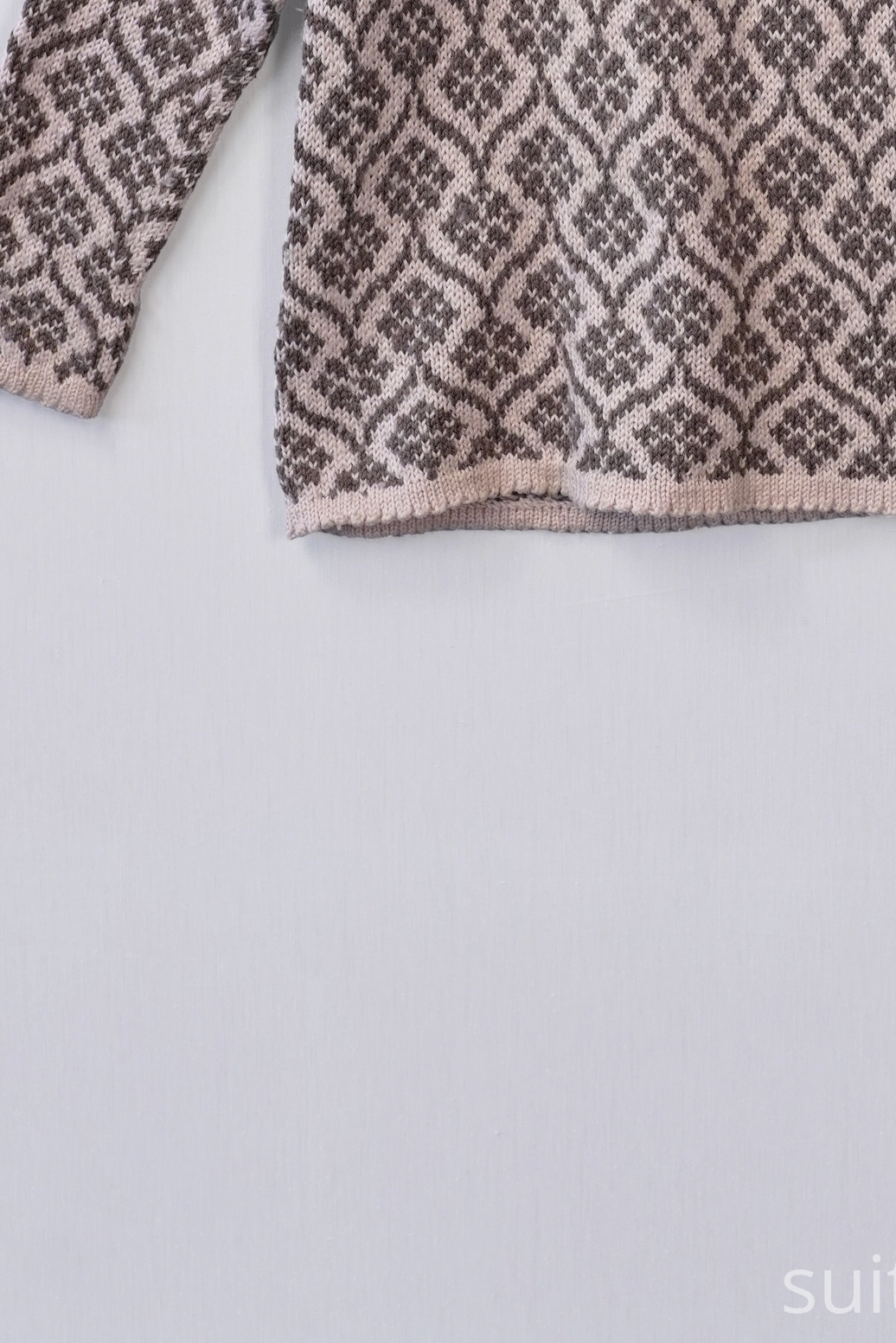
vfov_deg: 22.4
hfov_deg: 15.3
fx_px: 3321
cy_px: 157
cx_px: 675
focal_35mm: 89
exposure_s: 1/60
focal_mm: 32
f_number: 6.3
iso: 320
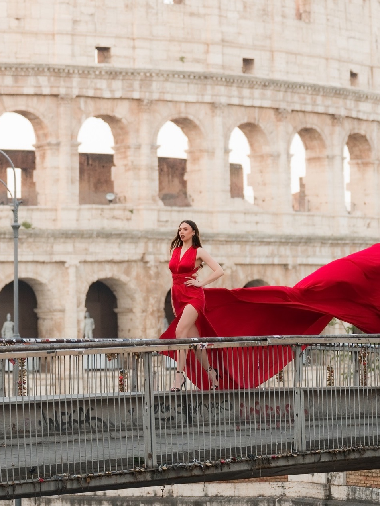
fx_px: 1551
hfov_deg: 14.0
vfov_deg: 18.5
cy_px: 253
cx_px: 154
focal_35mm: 106
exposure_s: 1/400
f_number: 2.8
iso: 2000
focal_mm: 73
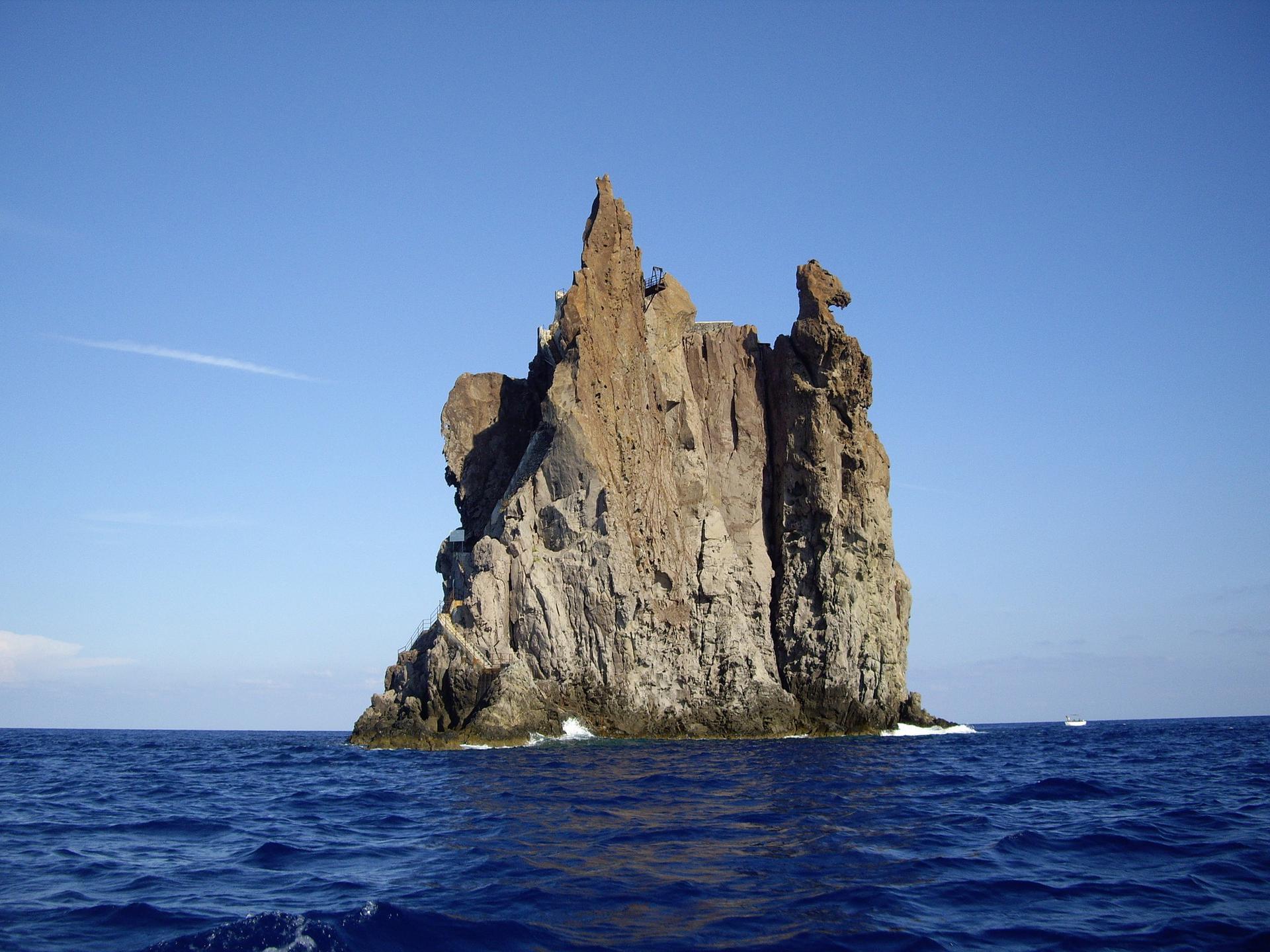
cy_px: 476
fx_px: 1394
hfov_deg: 49.0
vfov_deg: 37.7
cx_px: 635
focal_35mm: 38
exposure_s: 1/250
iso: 100
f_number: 8
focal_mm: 7.9
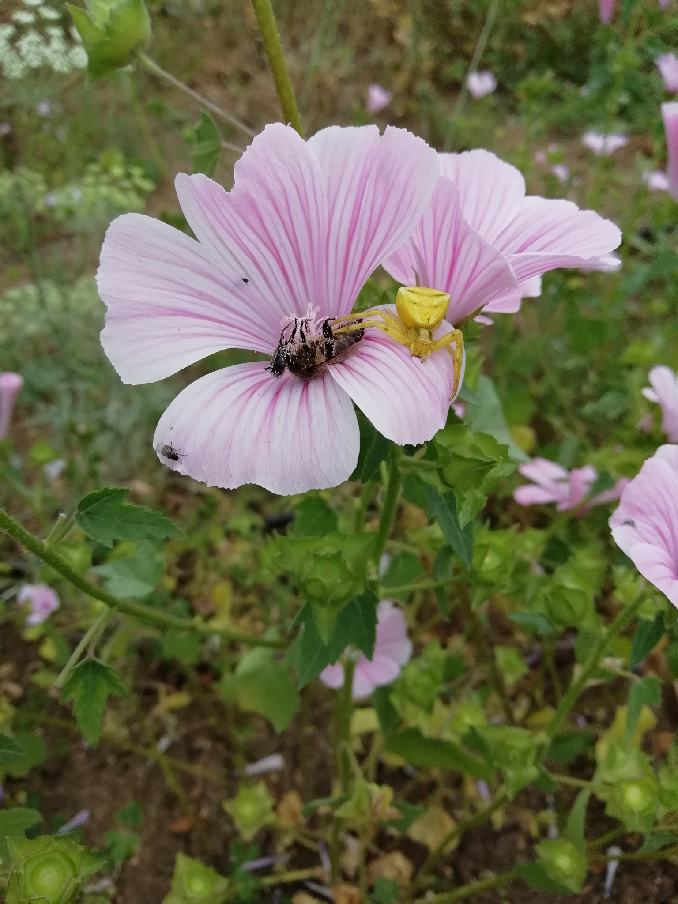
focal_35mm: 26
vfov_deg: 67.3
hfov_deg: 53.1
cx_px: 339
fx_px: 679
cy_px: 452
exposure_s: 1/230
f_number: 2.2
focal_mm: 3.46
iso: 50
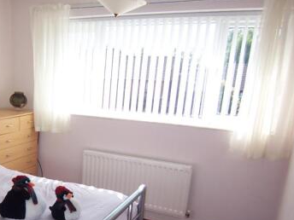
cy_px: 171
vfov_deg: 35.8
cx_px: 59
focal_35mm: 39
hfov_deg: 45.4
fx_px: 331
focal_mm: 3.8
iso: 64
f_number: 2.8
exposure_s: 1/160
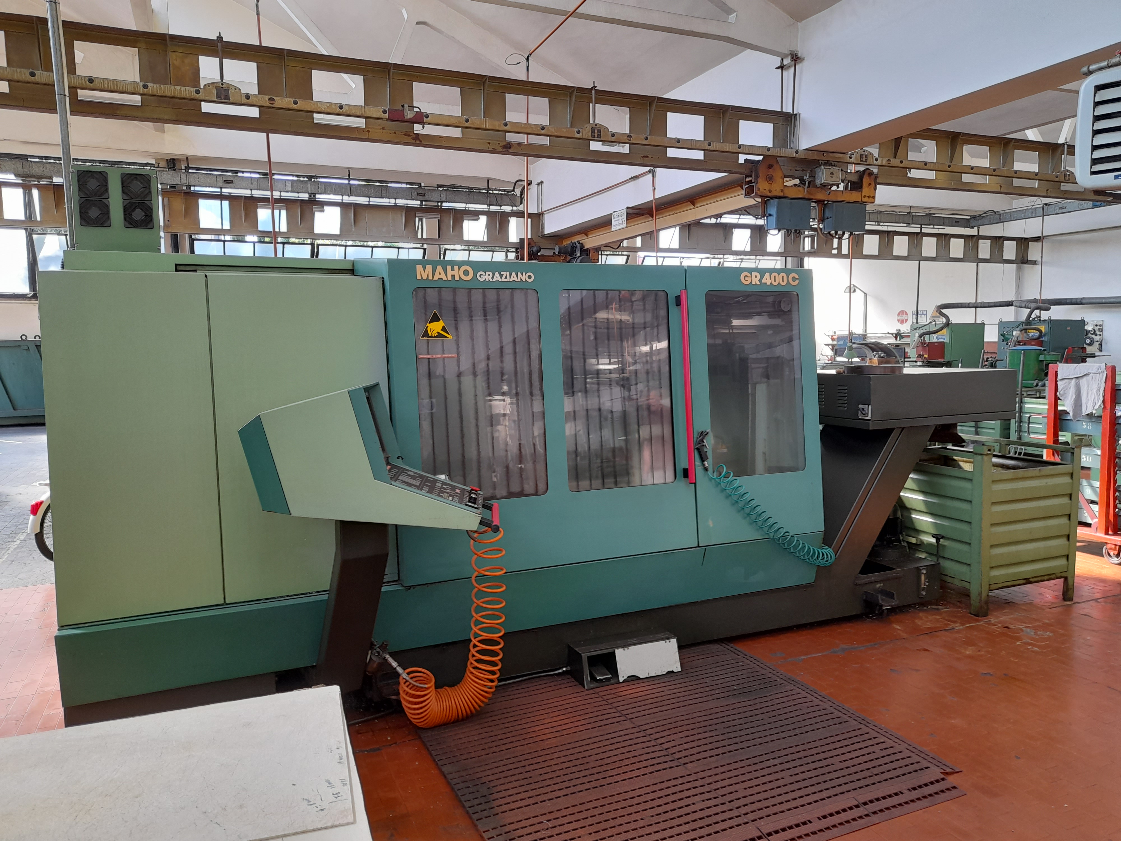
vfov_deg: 54.9
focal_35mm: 25
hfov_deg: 69.4
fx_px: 810
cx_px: 560
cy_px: 420
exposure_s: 1/60
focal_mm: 4.6
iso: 80
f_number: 2
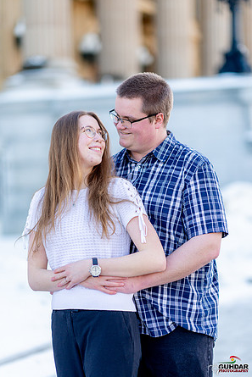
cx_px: 126
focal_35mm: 86
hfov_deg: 15.9
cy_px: 188
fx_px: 902
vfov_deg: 23.6
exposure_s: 1/1600
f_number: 1.4
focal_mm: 85
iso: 125
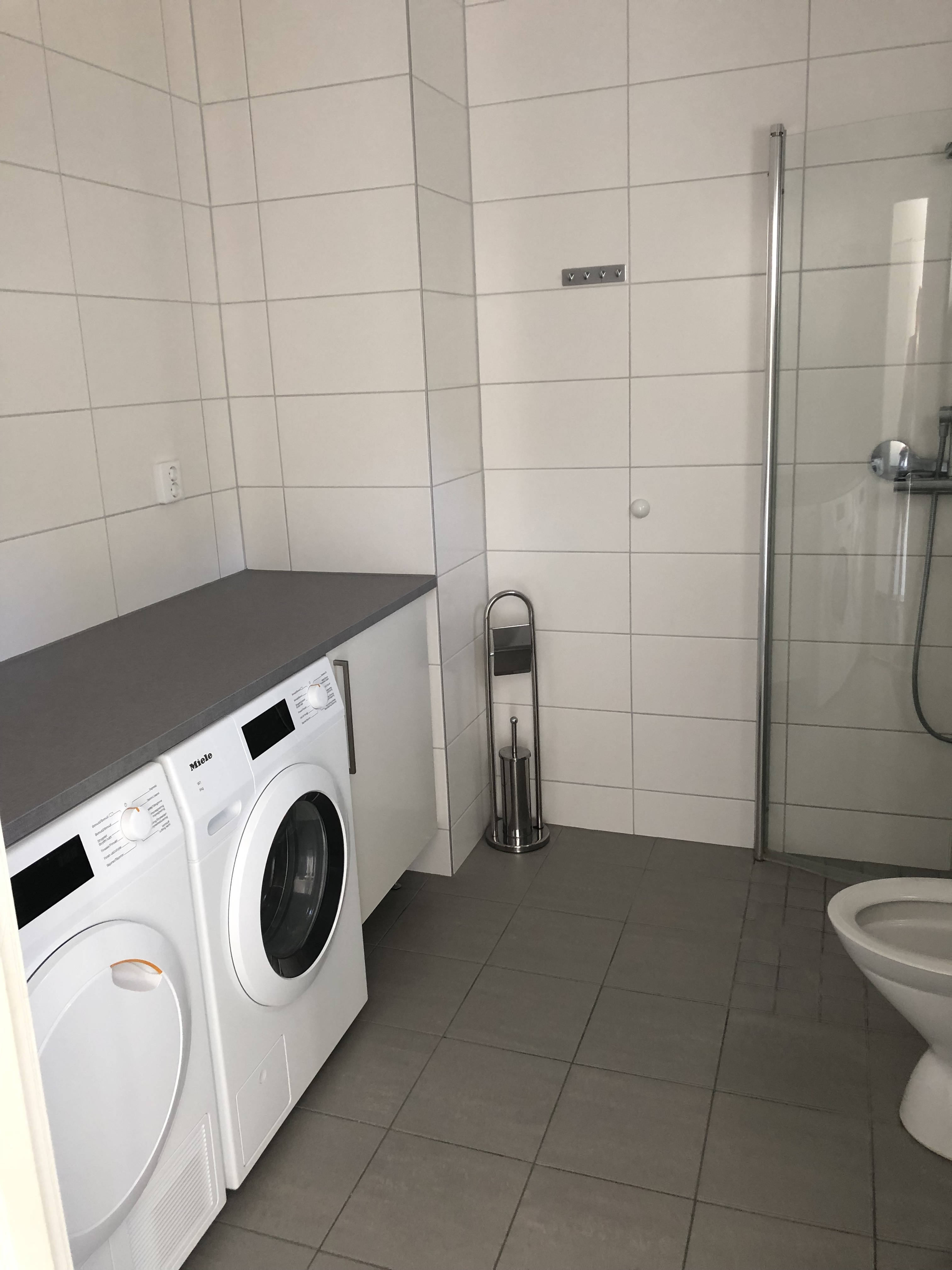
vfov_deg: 63.4
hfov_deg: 49.7
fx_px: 1027
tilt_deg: -15.6
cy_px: 635
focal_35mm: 28
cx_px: 476
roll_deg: +1.7
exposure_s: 1/25
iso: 40
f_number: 1.8
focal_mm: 3.99
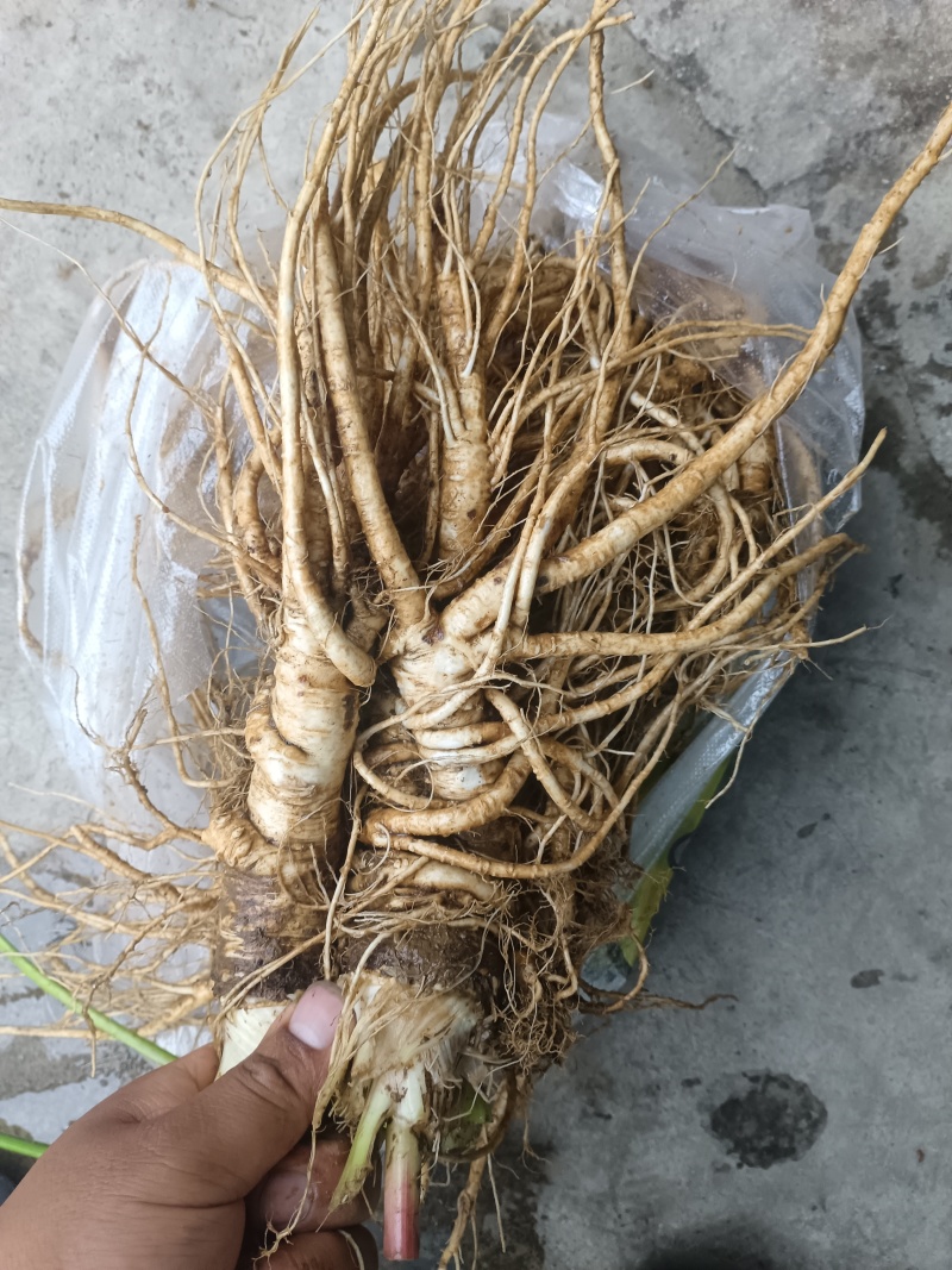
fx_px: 954
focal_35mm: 26
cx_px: 476
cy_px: 635
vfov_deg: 67.3
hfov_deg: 53.1
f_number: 1.8
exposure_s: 1/100
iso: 602
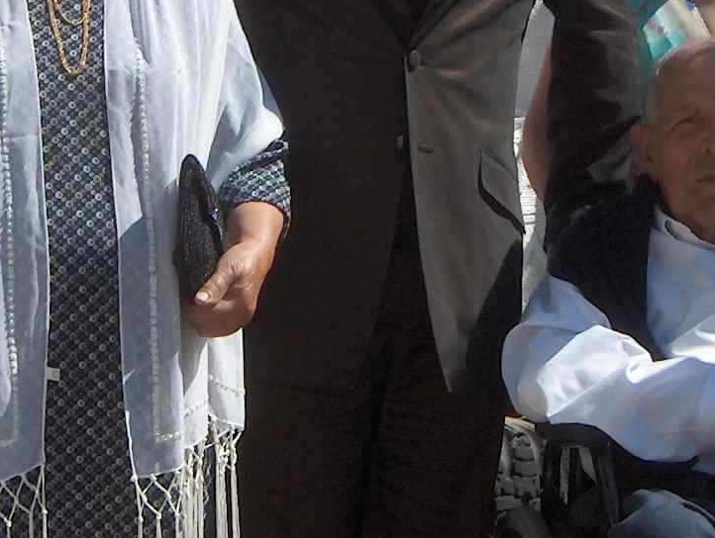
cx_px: 267
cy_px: 45
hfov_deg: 14.1
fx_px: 2897
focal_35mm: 140
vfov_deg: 10.6
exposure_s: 1/654
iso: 100
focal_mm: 8
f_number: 4.8
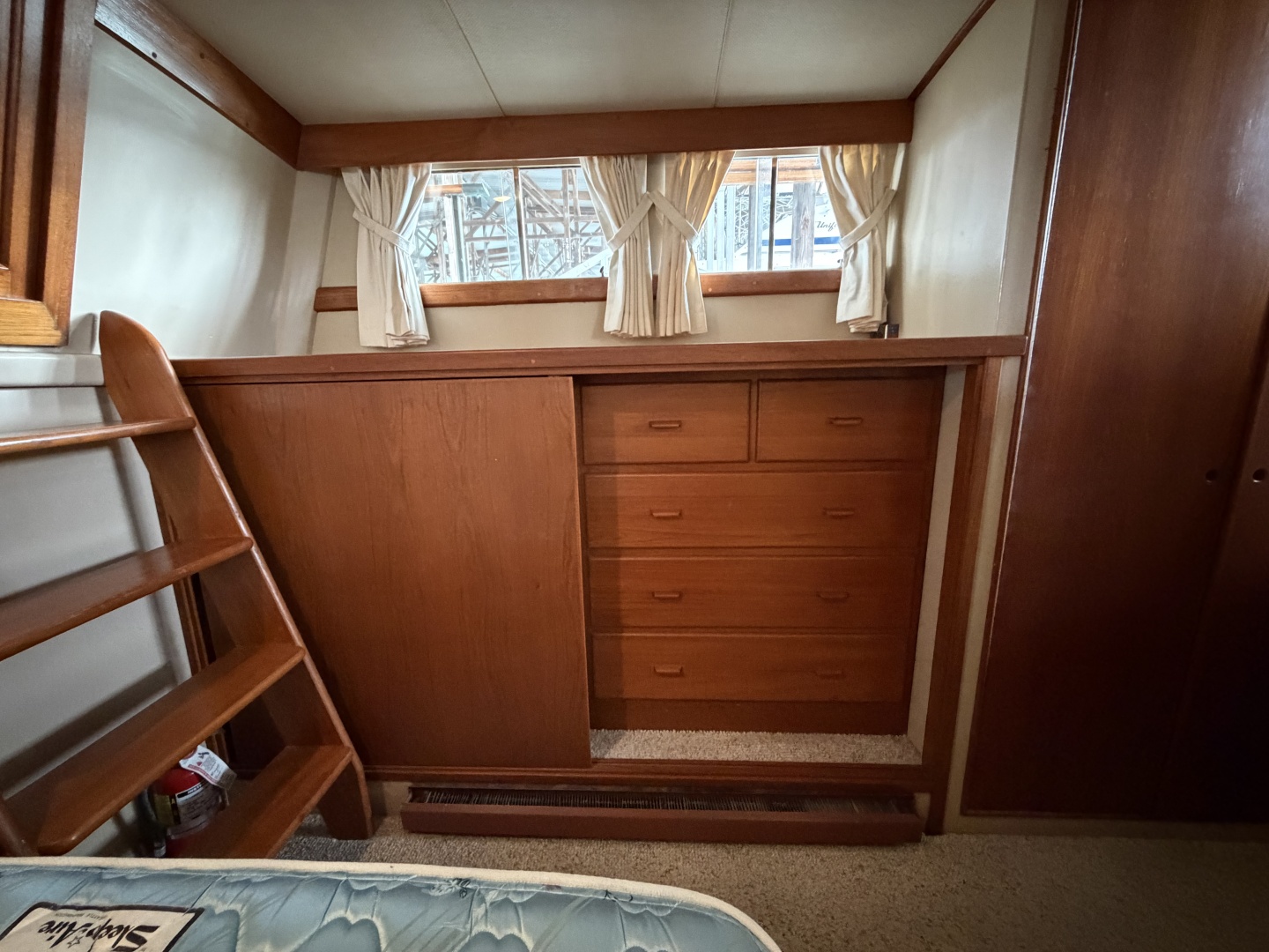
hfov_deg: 102.1
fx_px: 513
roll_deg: +2.5
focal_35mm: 14
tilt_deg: -10.6
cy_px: 476
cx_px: 634
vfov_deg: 85.7
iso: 1250
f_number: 2.2
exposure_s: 1/40
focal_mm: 2.22
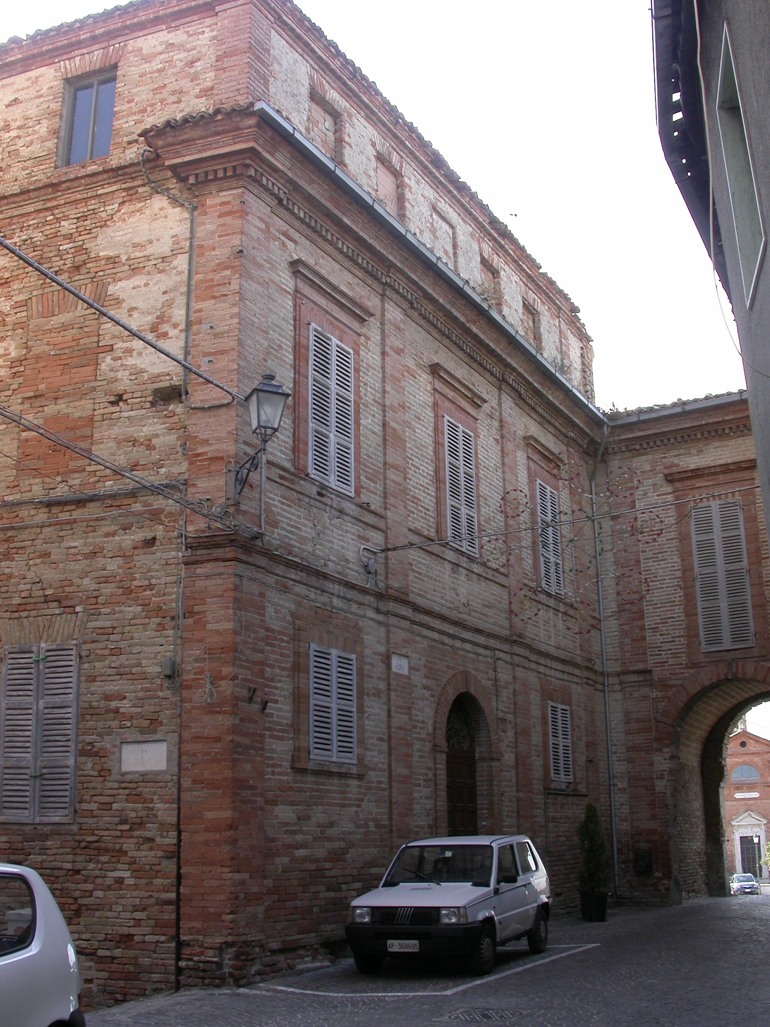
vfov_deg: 47.9
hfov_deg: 36.8
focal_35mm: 39
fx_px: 1157
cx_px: 379
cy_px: 519
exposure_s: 1/137
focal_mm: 7.85
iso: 100
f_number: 5.3
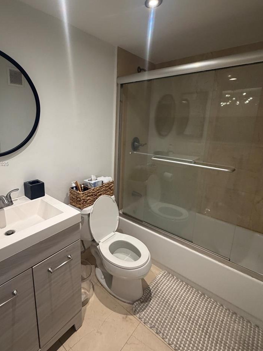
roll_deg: +0.4
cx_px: 108
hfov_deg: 71.0
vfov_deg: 87.6
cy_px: 164
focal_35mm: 18
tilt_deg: -13.3
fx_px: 182
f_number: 2.2
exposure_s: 1/60
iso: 200
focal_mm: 2.22
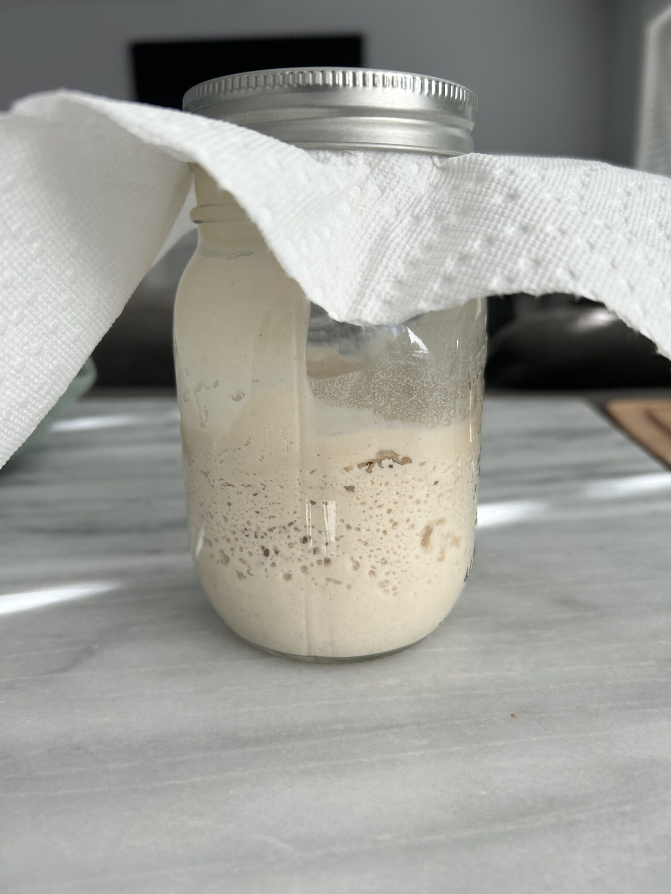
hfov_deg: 53.1
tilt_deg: -16.0
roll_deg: +0.2
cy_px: 447
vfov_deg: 67.3
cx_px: 336
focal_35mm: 26
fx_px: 672
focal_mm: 5.7
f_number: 1.5
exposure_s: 1/120
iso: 50
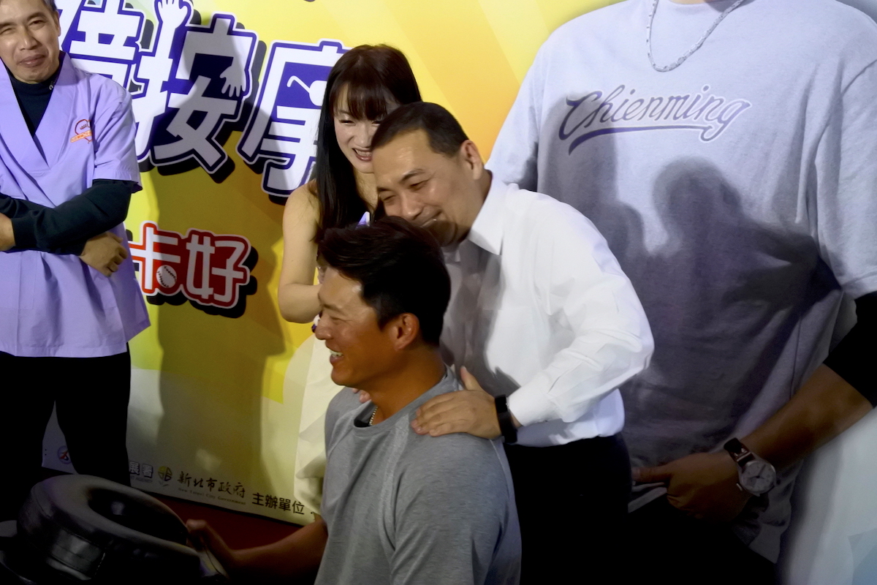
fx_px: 1364
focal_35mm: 56
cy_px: 292
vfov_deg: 24.2
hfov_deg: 35.6
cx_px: 438
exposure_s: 1/60
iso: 3200
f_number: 4.8
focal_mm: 21
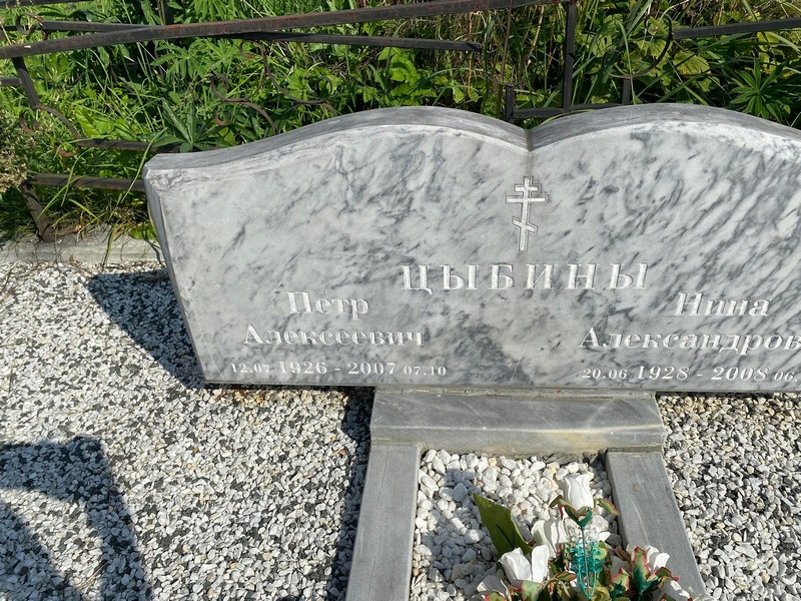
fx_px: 602
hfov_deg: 67.3
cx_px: 400
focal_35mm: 26
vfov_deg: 53.1
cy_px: 300
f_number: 1.8
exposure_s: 1/4808
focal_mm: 4.25
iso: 32
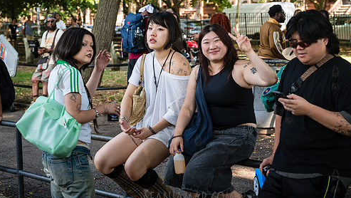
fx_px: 745
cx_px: 197
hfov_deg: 26.5
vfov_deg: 15.1
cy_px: 77
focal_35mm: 80
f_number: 4.5
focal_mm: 65
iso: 500
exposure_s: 1/200
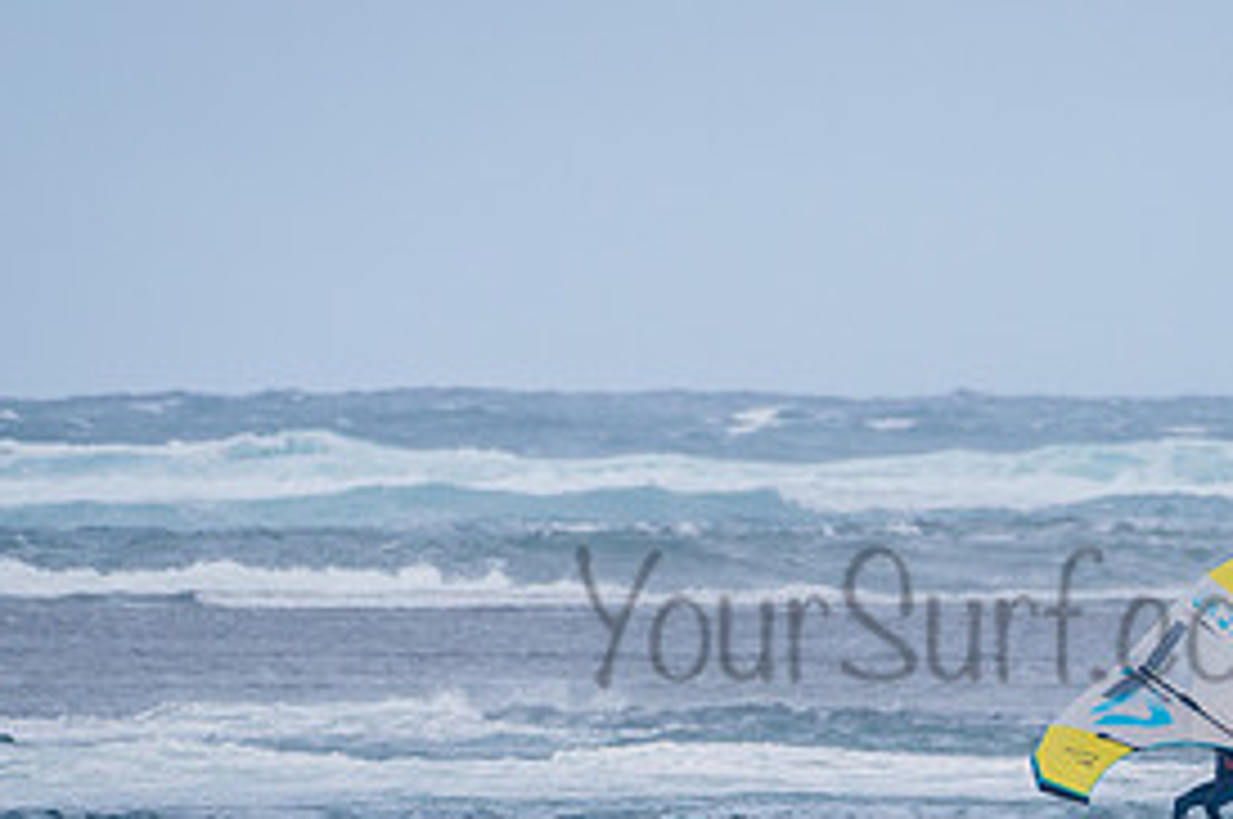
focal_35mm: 1297
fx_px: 44369
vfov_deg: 1.1
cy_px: 767
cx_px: 1194
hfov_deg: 1.6
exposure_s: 1/2000
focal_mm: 500
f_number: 5.6
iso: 200
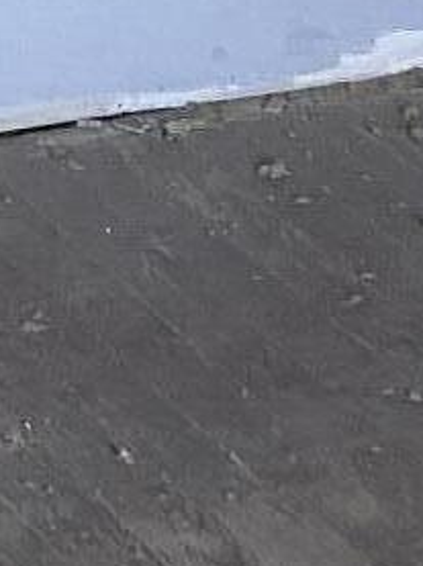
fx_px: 3070
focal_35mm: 188
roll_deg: +1.7
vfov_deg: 8.4
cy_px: -1253
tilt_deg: +2.1
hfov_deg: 7.4
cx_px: -576
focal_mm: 4.25
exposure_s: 1/60
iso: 250
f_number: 1.8
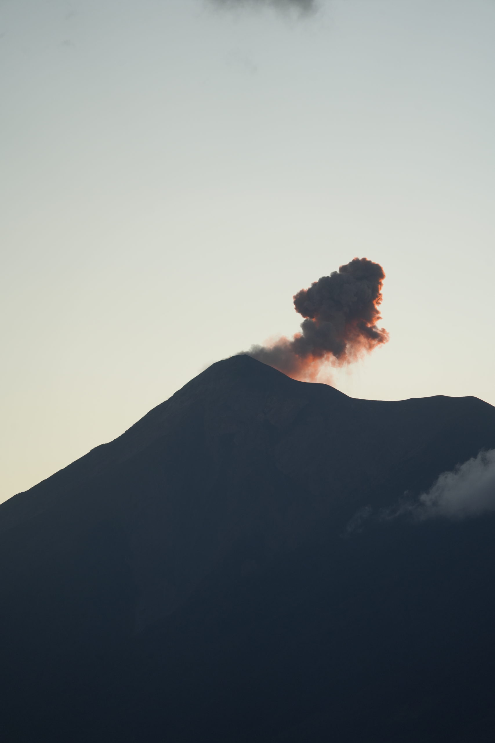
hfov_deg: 5.7
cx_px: 248
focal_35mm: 240
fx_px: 4949
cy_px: 372
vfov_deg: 8.6
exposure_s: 1/250
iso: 400
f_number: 6.3
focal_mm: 240
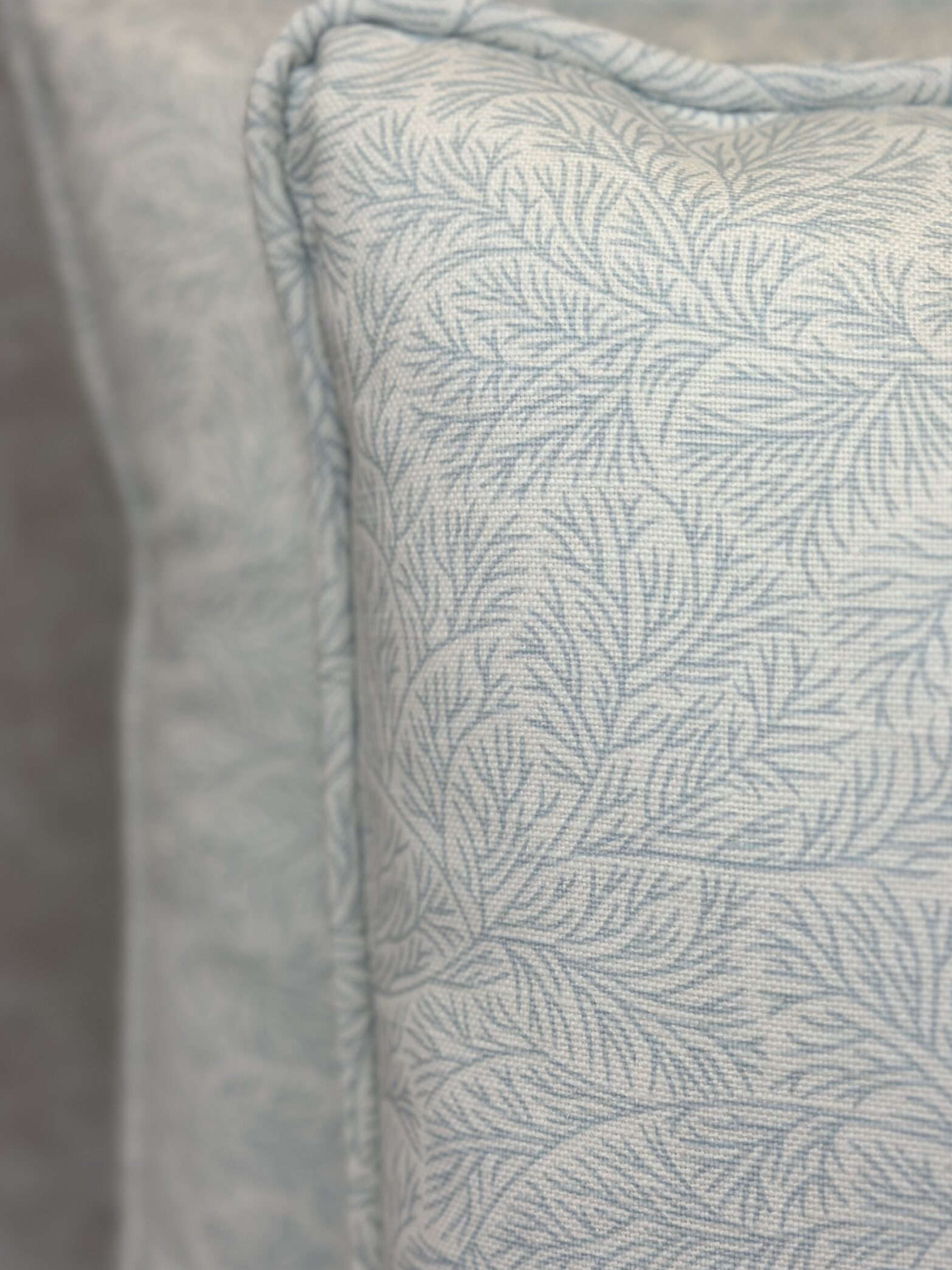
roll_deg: +1.5
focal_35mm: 59
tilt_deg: -20.0
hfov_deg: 24.8
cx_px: 575
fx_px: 2164
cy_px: 611
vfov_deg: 32.7
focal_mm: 6.86
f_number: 1.78
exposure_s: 1/524
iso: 80
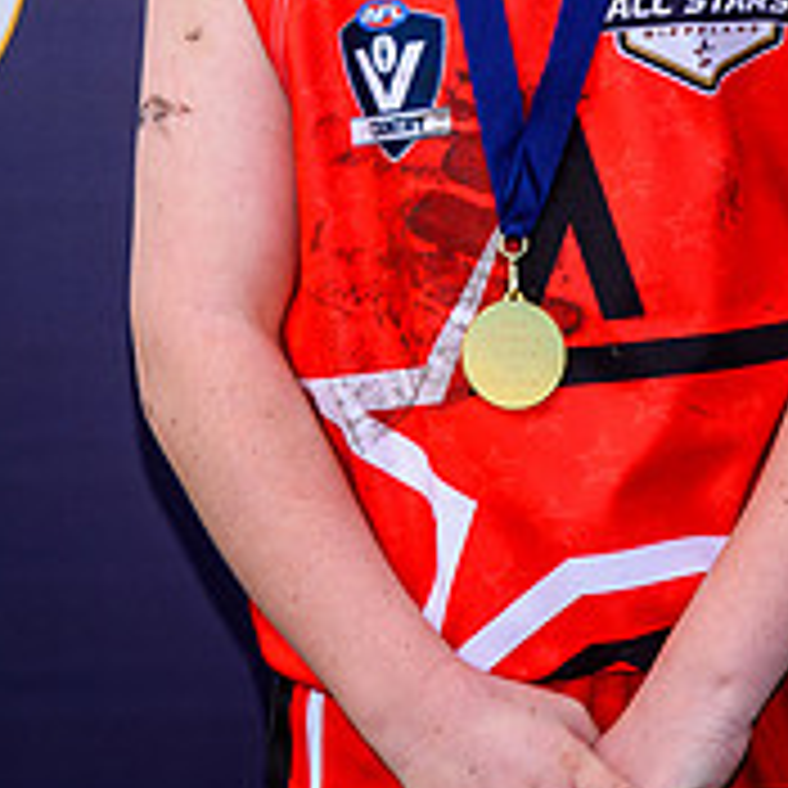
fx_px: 7546
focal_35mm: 293
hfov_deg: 6.0
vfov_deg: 5.9
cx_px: 509
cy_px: -174
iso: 100
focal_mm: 58
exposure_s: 1/160
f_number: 5.6
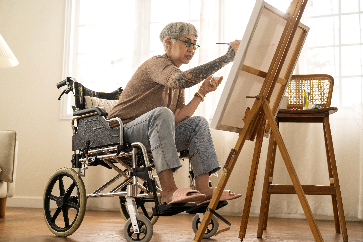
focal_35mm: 51
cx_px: 182
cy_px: 121
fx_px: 514
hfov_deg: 38.9
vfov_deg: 26.5
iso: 640
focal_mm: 51
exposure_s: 1/640
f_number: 2.8
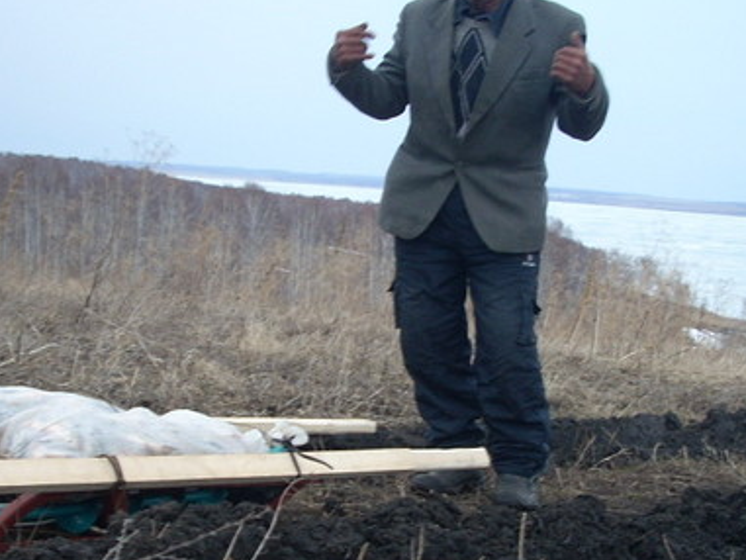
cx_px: 419
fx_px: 1466
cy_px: 361
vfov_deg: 21.6
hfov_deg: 28.5
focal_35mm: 68
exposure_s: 1/35.6
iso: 64
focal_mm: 6.2
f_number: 2.8
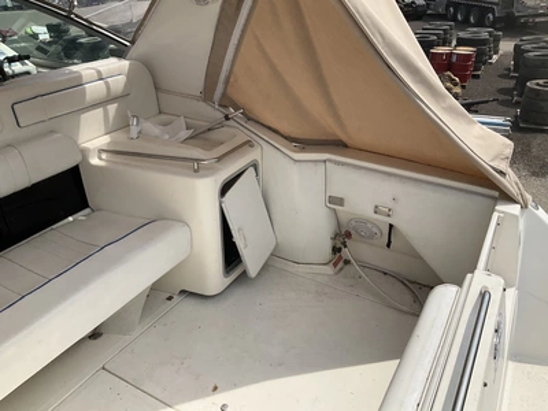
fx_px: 459
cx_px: 274
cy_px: 206
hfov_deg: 61.7
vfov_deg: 48.2
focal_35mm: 29
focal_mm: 3
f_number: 1.8
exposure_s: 1/2801
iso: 25
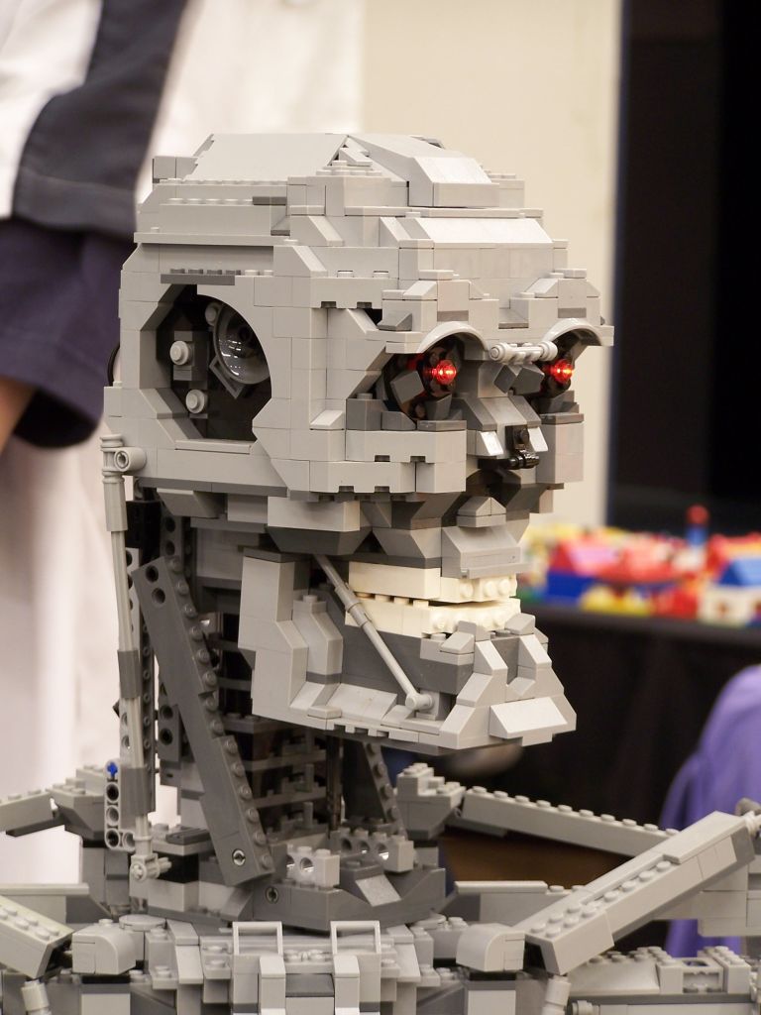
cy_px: 508
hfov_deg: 11.6
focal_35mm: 128
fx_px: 3752
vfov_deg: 15.4
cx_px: 380
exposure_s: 1/2
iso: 80
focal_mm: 21.2
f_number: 3.2
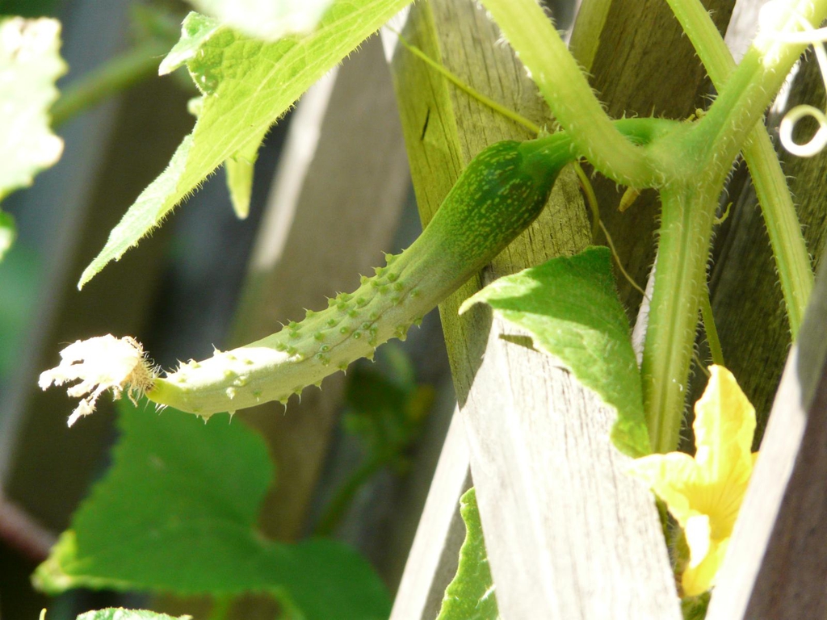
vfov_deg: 3.6
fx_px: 9795
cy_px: 310
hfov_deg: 4.8
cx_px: 414
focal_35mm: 410
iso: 200
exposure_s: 1/250
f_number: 4
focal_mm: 67.4
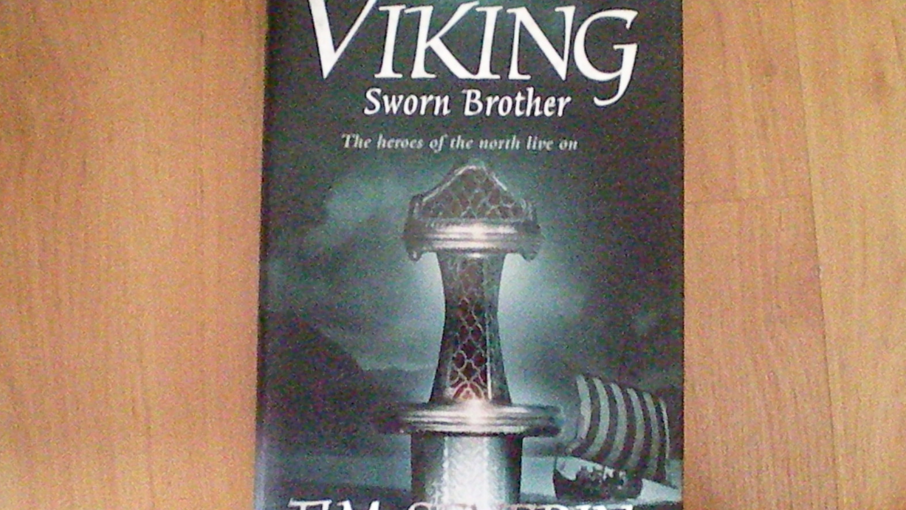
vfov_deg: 28.3
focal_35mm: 42
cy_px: 267
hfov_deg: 48.4
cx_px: 451
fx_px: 1009
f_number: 3.1
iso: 4455
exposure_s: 1/50
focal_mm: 6.3
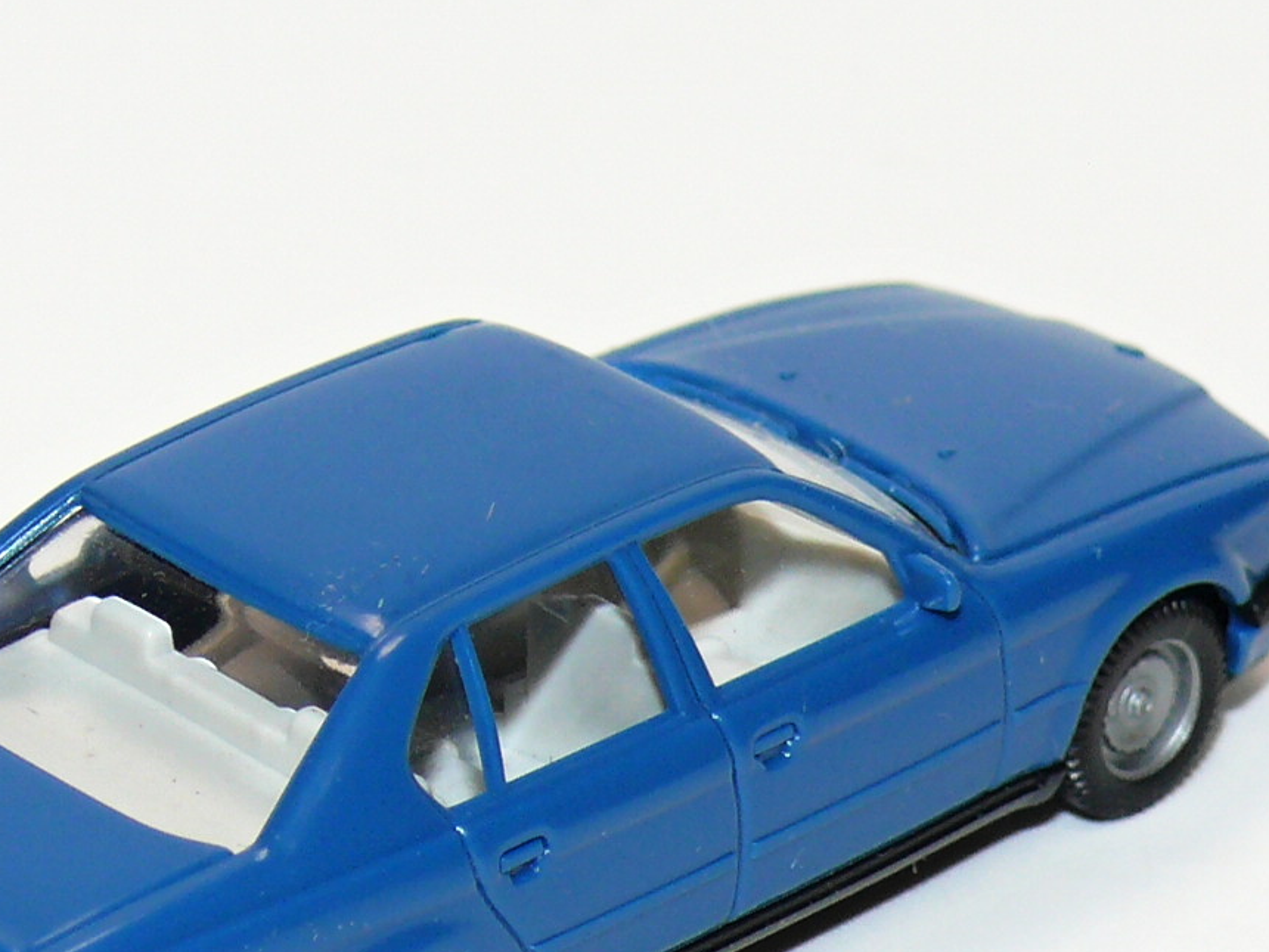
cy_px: 618
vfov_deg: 5.8
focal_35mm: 255
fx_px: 9348
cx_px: 472
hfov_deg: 7.8
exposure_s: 1/30
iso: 100
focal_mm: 16.3
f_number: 4
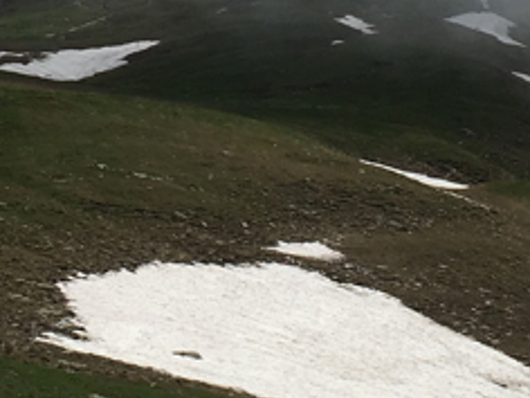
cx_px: 235
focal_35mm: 131
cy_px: -115
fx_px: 2006
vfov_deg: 11.1
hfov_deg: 15.0
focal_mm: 4.15
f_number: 2.2
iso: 25
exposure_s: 1/5917
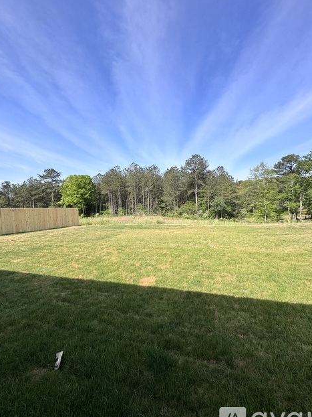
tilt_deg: -2.0
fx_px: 180
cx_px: 160
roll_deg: +2.1
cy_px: 211
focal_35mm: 15
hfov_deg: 81.7
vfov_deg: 98.2
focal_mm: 2.22
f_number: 2.2
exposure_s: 1/1323
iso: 50
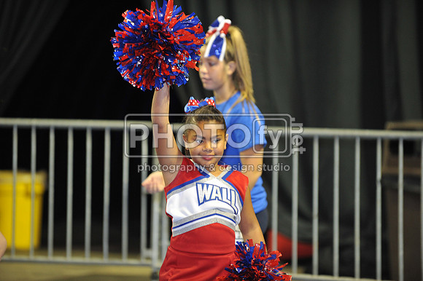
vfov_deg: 6.9
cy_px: 140
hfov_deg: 10.3
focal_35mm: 200
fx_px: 2349
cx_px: 212
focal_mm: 200
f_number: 2.8
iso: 1600
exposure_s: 1/60
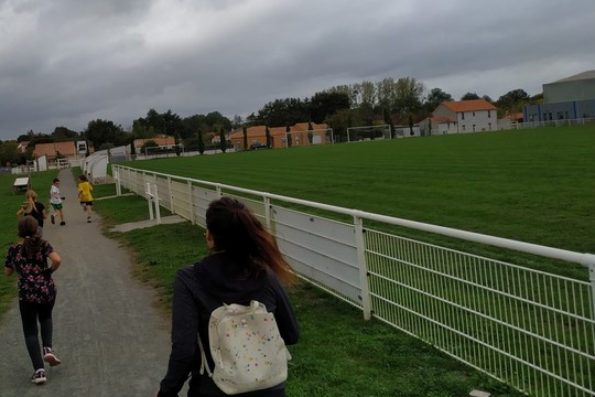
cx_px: 158
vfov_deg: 35.9
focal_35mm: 37
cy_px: 178
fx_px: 611
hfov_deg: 50.0
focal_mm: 3.94
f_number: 1.9
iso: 125
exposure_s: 1/1624
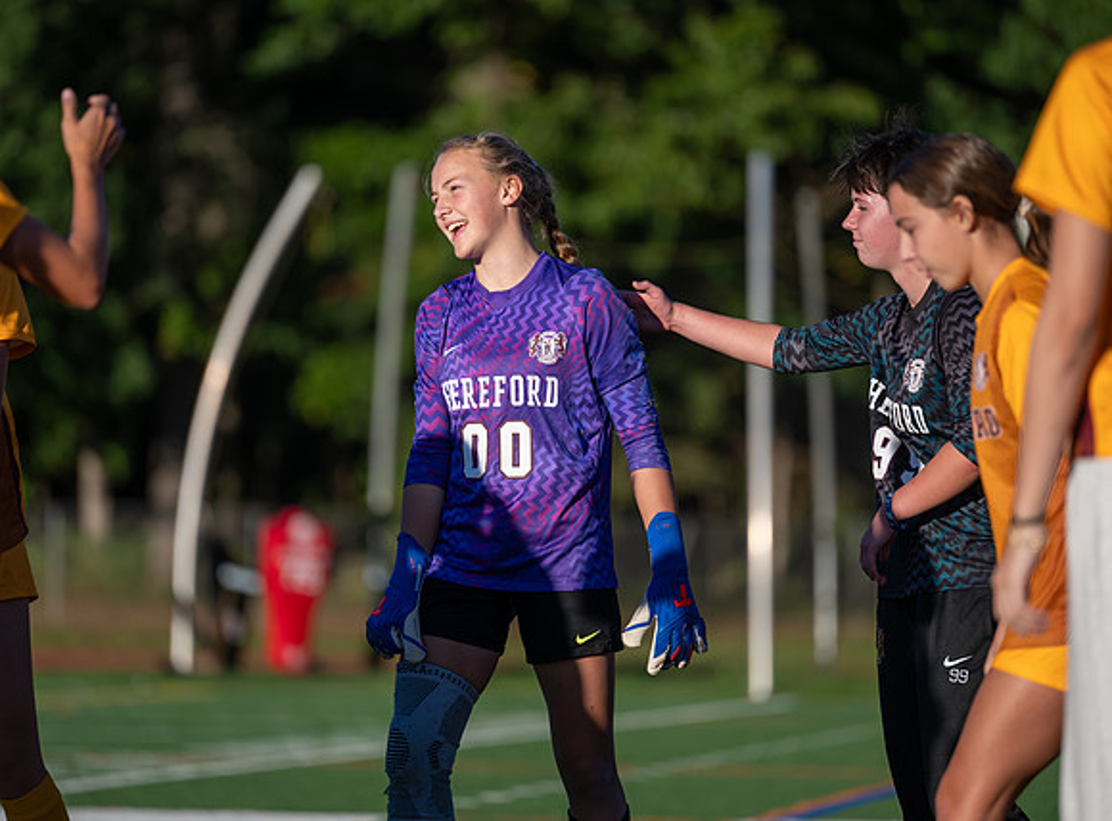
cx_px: 530
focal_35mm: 238
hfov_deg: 8.4
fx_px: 7611
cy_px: 364
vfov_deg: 6.2
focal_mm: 200
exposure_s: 1/2000
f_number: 2.8
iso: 110
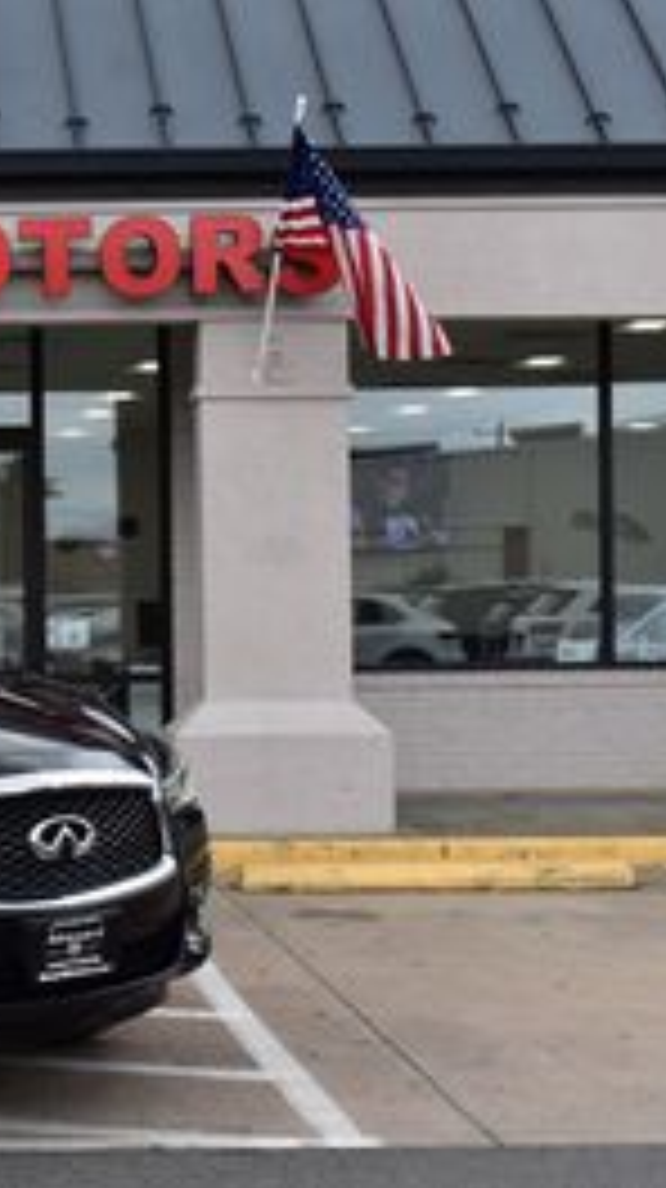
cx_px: -180
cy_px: 594
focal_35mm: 74
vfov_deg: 28.7
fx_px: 2323
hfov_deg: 15.6
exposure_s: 1/160
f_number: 9
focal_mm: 31
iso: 400
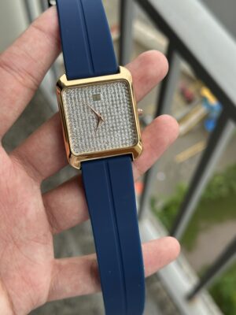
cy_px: 158
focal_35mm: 48
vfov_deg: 39.7
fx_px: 436
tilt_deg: -63.3
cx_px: 118
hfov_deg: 30.3
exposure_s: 1/192
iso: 50
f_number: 1.78
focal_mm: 6.86
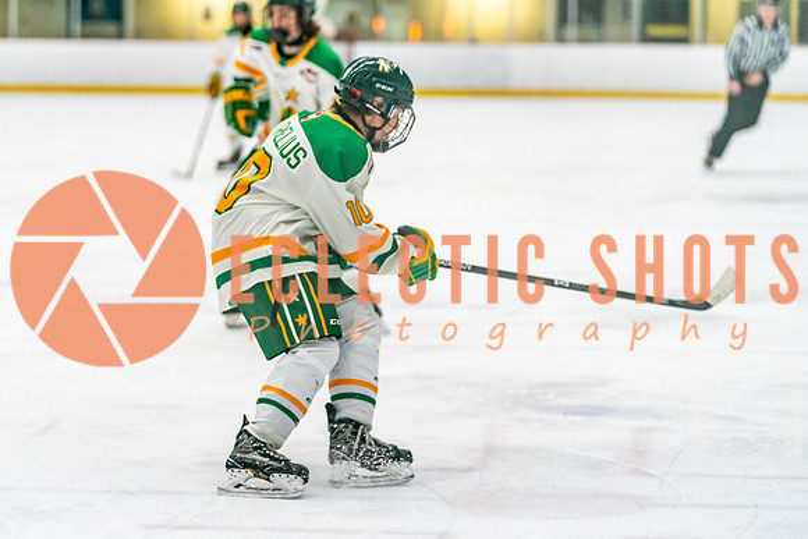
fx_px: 3050
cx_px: 300
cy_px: 275
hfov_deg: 15.1
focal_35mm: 136
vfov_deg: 10.1
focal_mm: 108
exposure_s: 1/1250
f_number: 2.8
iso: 3200
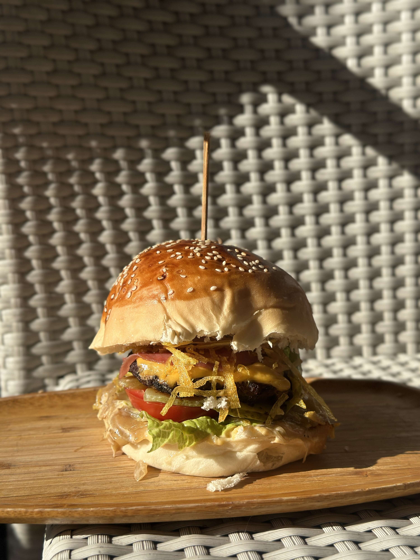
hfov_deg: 30.3
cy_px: 280
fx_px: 777
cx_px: 210
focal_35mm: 48
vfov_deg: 39.7
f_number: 1.78
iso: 100
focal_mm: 6.86
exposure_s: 1/6623
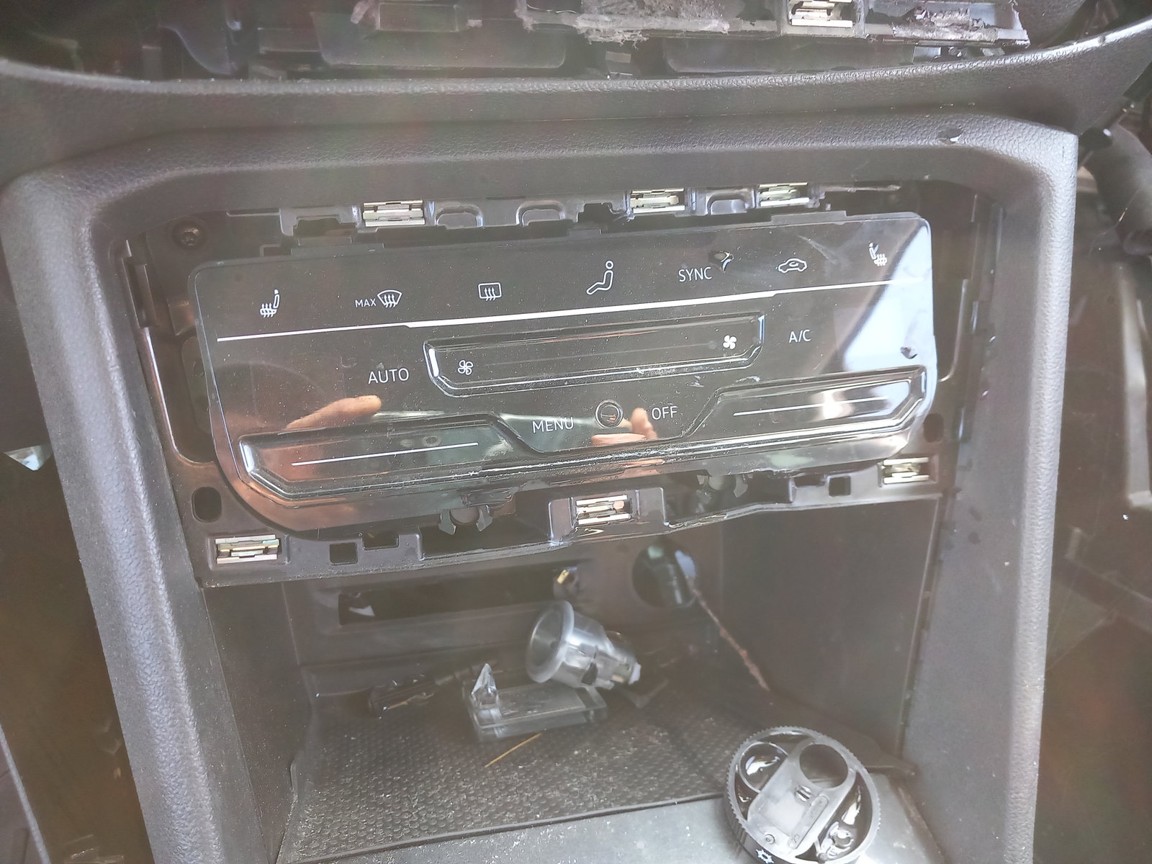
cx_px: 576
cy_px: 432
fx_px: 899
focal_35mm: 27
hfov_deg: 65.3
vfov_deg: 51.4
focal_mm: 4
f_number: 1.8
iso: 163
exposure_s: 1/33.3
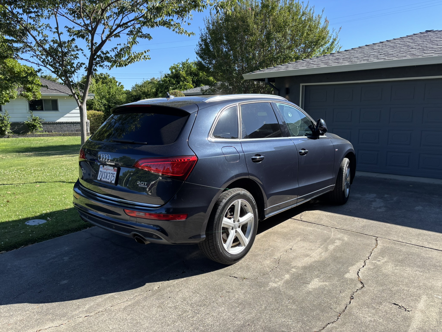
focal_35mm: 26
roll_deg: +0.3
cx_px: 221
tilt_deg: -9.2
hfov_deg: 67.3
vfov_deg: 53.1
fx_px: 332
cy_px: 166
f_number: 1.6
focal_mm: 5.96
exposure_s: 1/1311
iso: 50
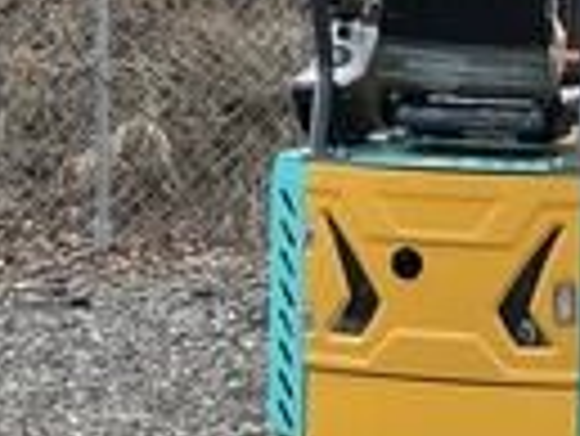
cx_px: 531
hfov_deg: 21.2
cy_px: 108
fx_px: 1509
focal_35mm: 90
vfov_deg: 16.4
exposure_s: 1/759
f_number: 1.8
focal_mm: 3
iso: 25
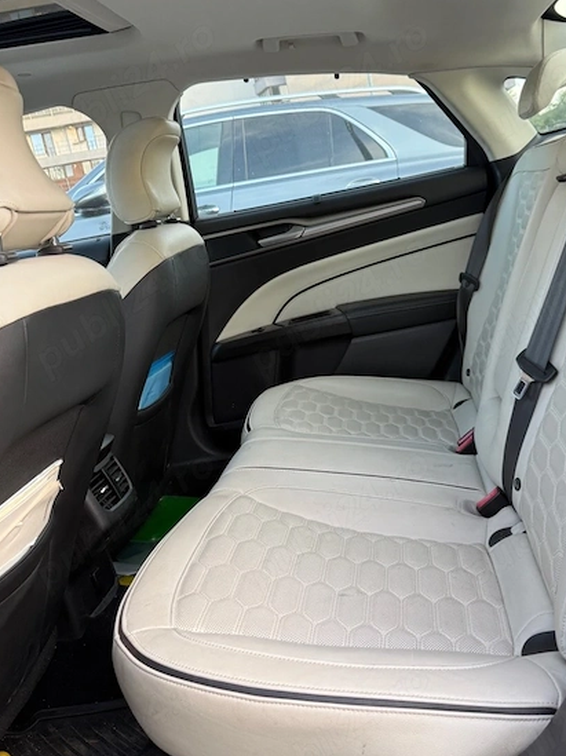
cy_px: 339
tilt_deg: -11.0
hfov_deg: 40.0
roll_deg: +8.4
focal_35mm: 35
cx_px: 394
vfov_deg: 52.6
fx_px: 764
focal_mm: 6.76
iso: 100
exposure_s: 1/121
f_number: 1.78
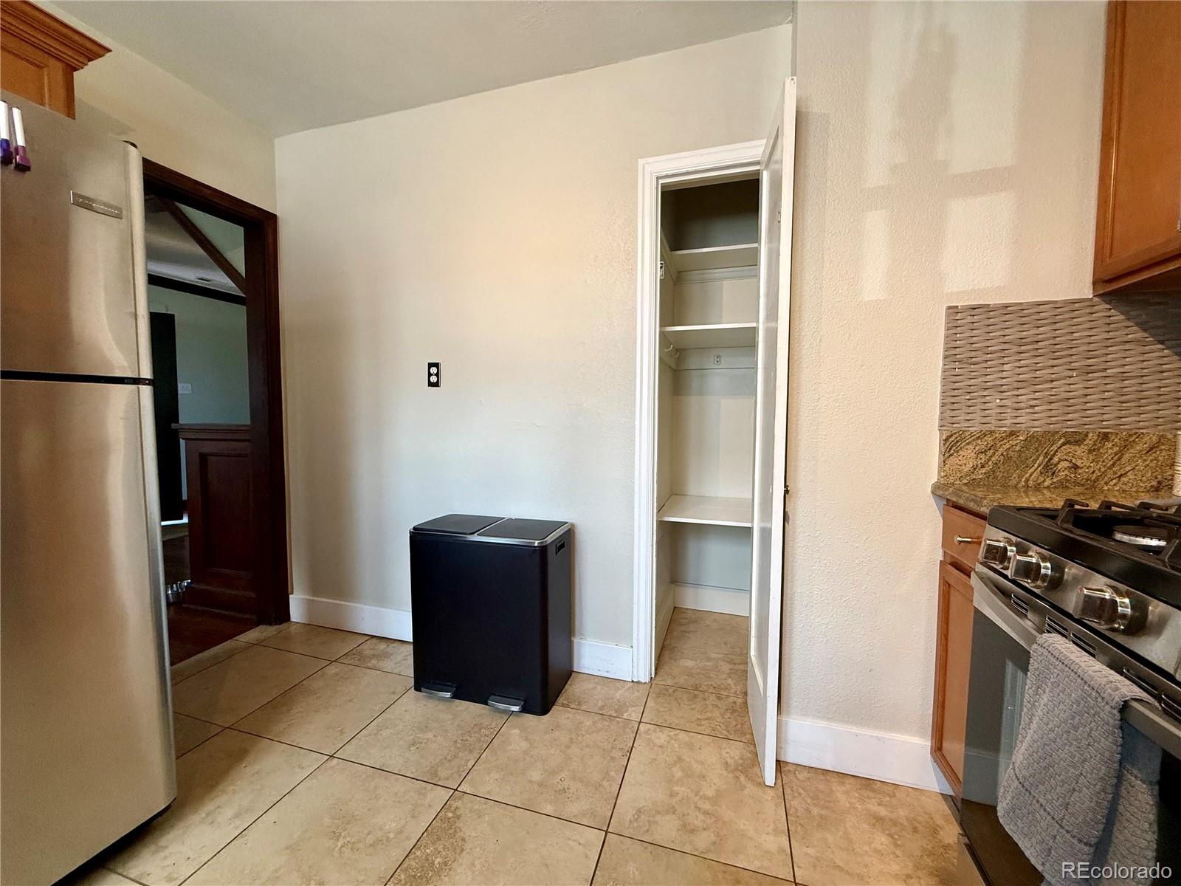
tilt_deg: -3.0
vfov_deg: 85.7
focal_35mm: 14
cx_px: 590
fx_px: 478
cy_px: 443
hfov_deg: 102.1
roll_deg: -0.4
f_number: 2.2
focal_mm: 2.22
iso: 250
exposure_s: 1/120
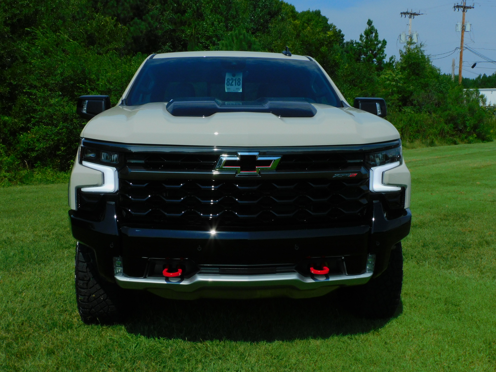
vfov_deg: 36.0
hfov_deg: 46.8
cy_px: 186
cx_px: 248
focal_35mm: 40
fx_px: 573
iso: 125
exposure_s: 1/1600
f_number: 6
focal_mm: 7.2
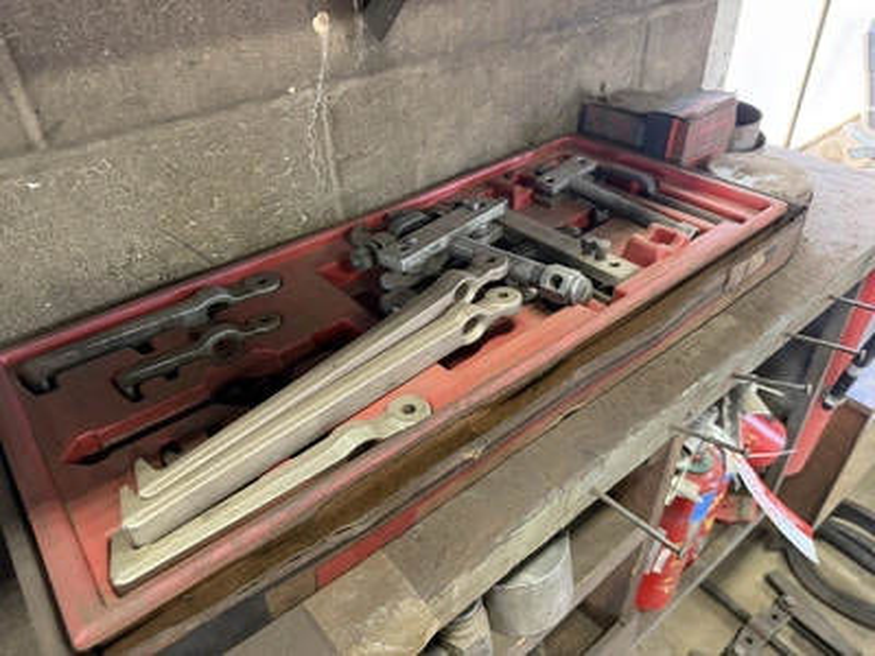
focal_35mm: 24
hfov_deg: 71.6
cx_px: 438
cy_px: 328
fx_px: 607
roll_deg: +2.7
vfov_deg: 56.8
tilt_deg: -35.0
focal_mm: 6.76
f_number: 1.78
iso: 640
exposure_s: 1/60
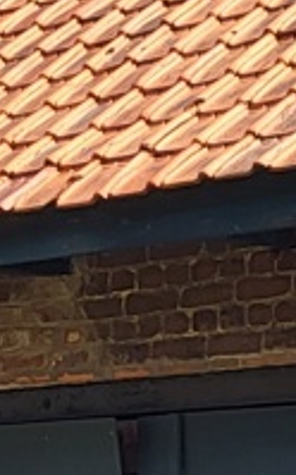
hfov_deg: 5.8
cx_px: -155
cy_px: 566
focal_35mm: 222
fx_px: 2872
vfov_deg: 9.3
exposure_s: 1/1606
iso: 40
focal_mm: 5.4
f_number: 1.8
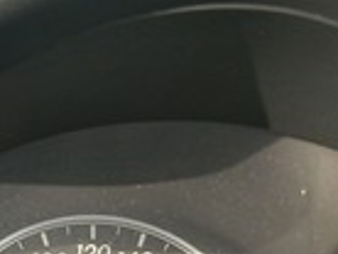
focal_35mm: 86
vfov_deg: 16.6
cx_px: -67
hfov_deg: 21.2
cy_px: 297
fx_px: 841
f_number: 1.8
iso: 80
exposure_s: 1/60
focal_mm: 3.98
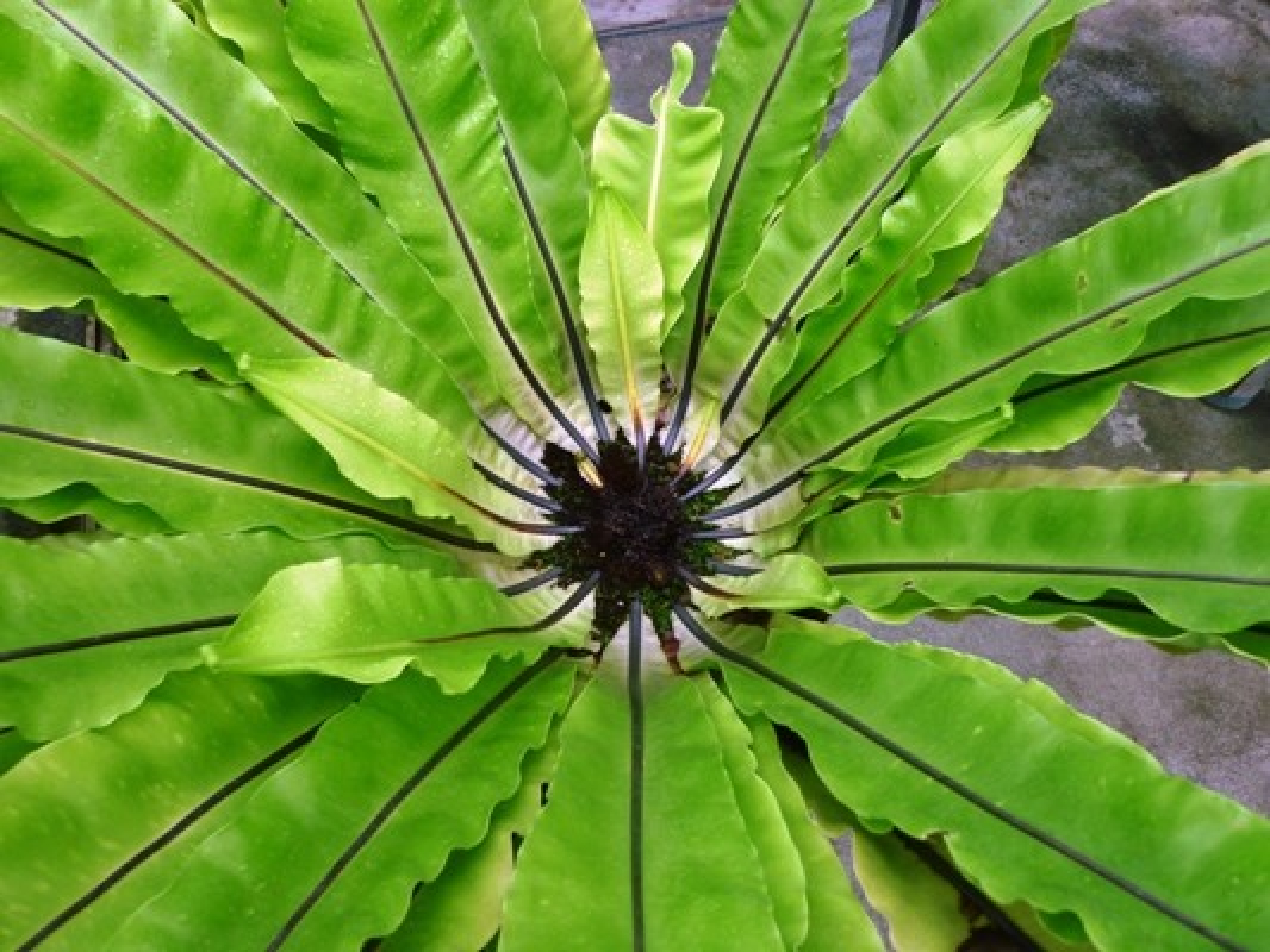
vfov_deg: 44.2
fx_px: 1174
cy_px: 476
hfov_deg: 56.8
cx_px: 635
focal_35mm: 32
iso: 200
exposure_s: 1/40
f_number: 2.2
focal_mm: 6.8
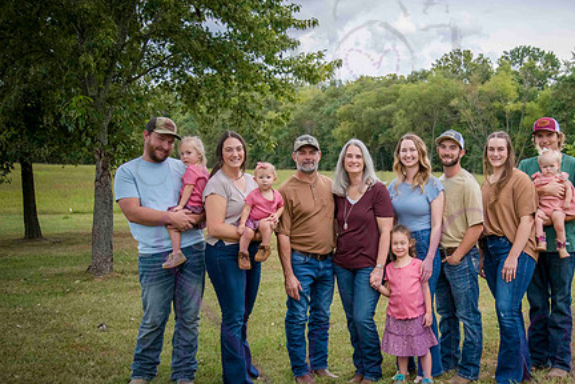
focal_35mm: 51
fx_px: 815
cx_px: 379
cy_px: 235
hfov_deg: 38.5
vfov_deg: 26.4
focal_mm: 38
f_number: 5.6
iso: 400
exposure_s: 1/500
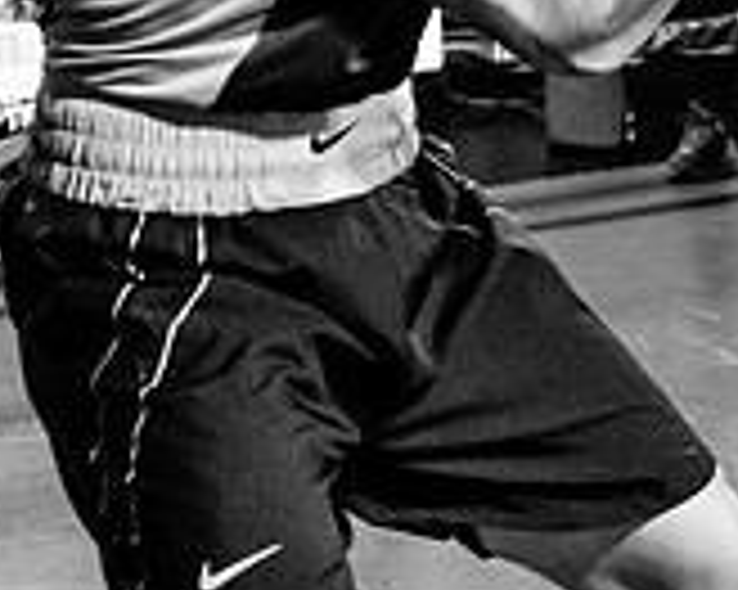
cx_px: 1161
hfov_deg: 10.7
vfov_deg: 8.8
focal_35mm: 173
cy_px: -97
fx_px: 3776
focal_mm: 35
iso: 5000
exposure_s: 1/800
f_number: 2.8
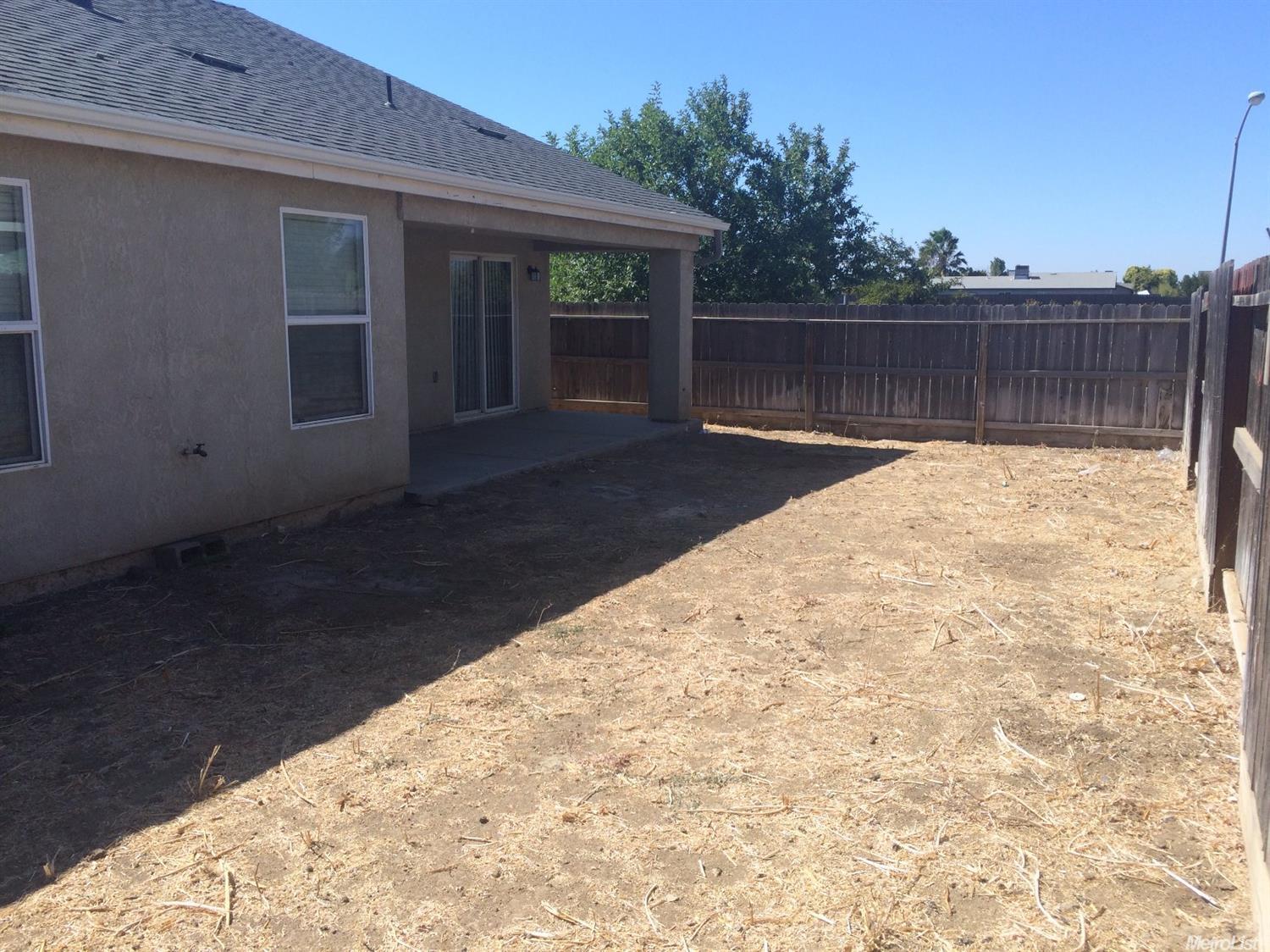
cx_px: 635
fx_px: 1064
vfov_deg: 48.2
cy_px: 476
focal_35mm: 29
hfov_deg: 61.7
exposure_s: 1/1520
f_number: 2.2
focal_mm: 4.15
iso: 32
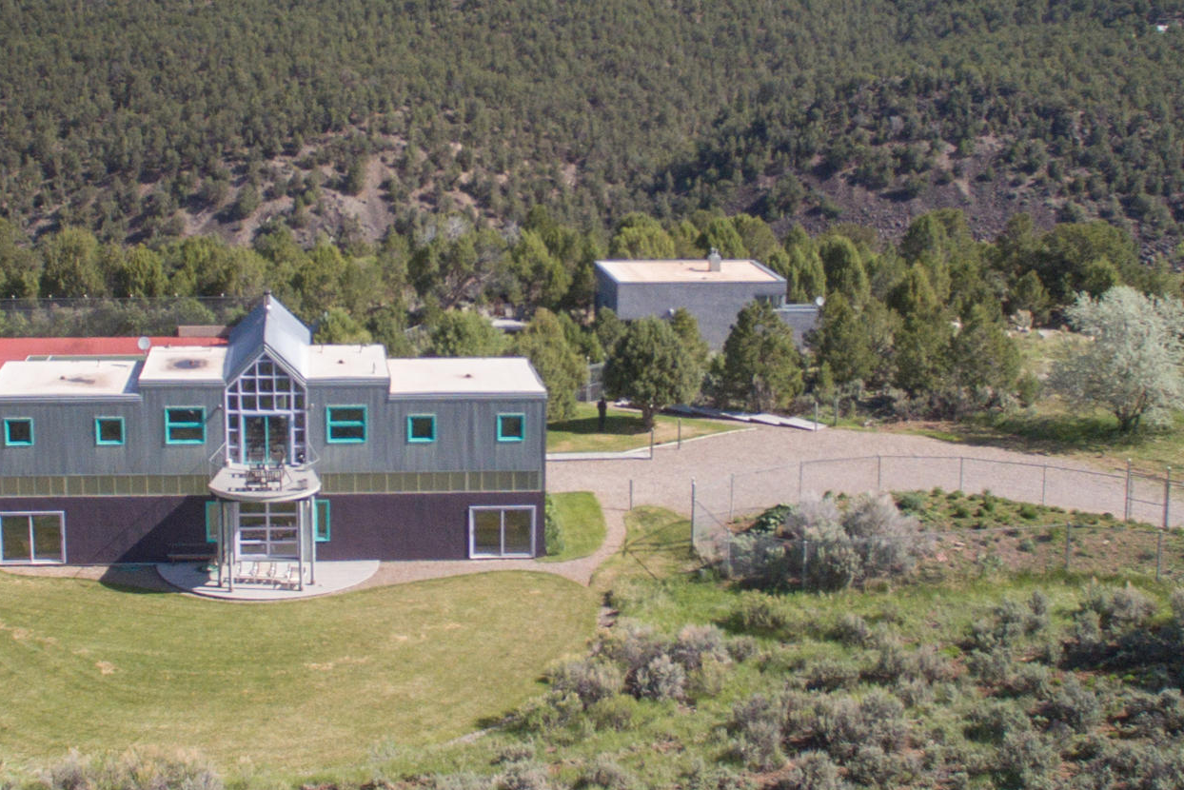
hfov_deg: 47.2
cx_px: 487
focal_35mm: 41
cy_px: 275
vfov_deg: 32.4
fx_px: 1349
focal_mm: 17
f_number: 7.1
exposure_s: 1/200
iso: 1250
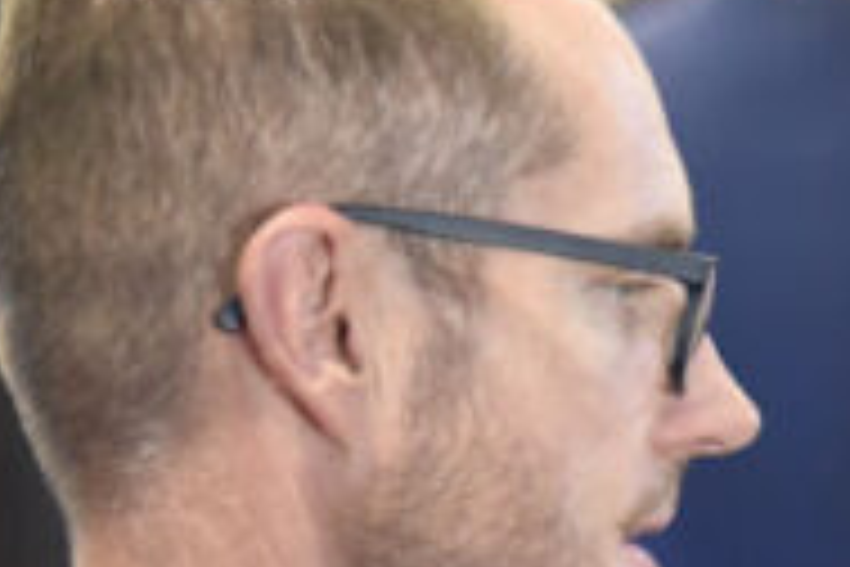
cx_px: 1084
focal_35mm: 542
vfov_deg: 2.5
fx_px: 12796
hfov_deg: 3.8
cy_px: 536
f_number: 2.8
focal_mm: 100
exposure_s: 1/125
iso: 5000
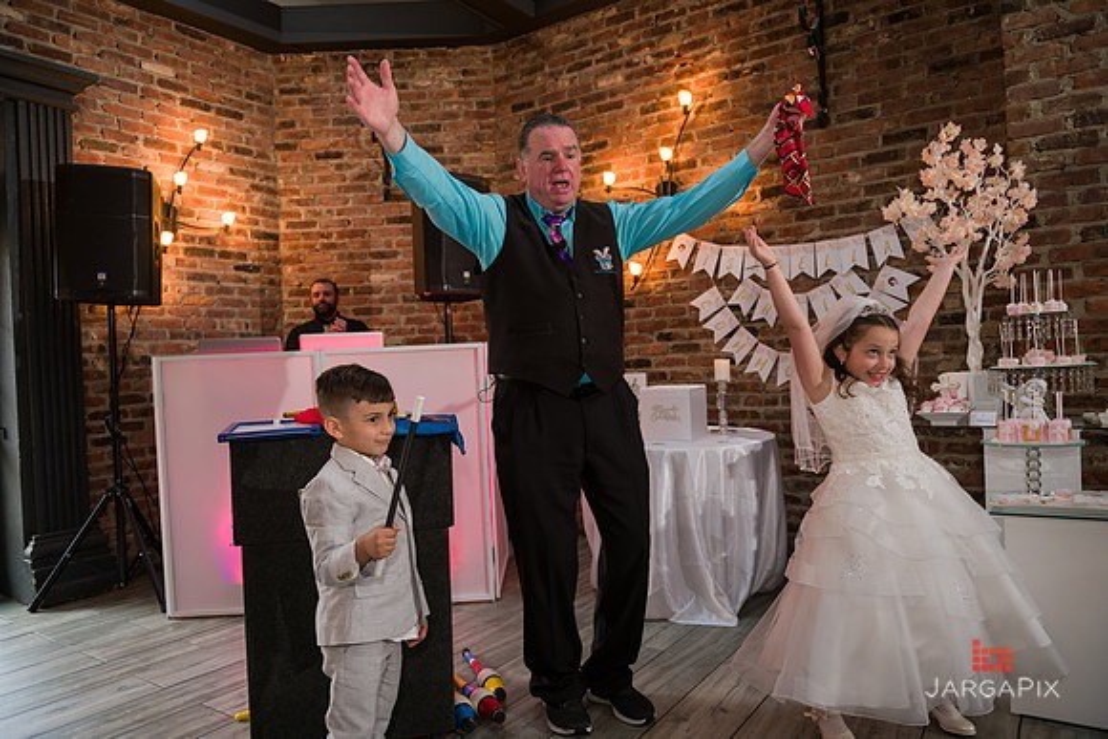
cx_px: 554
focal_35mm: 24
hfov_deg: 73.7
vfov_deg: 53.2
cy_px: 370
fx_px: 739
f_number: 2.8
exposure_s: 1/125
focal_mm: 24
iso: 1000
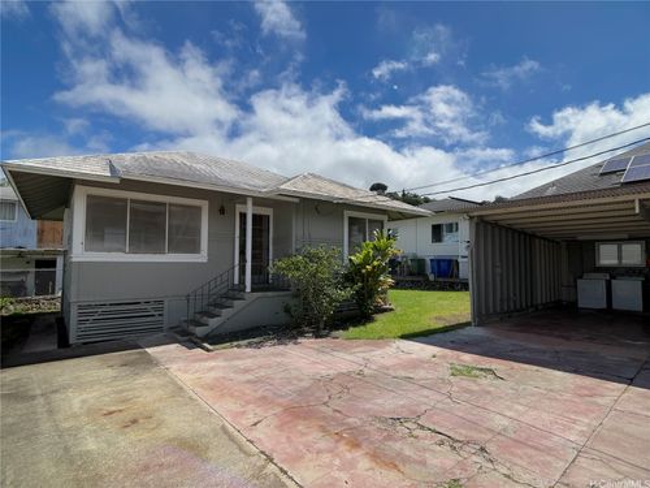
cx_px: 325
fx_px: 451
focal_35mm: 24
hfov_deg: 71.6
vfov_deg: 56.8
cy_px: 244
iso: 80
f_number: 1.78
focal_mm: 6.76
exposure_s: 1/6711
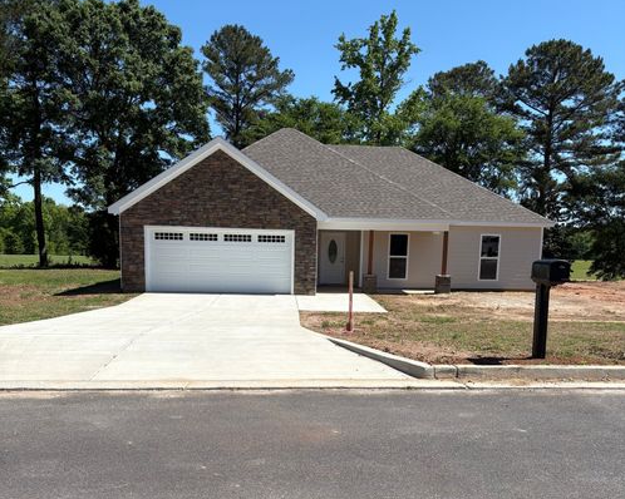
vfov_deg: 42.7
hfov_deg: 52.9
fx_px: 629
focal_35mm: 34
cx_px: 312
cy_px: 338
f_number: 1.6
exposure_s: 1/3279
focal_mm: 5.96
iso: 50
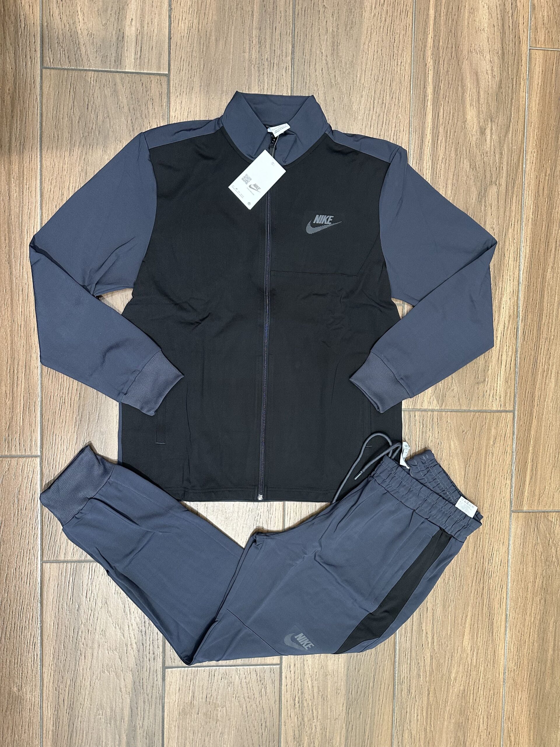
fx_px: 518
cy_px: 374
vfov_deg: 71.6
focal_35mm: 24
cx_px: 280
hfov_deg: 56.8
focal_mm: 6.86
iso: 320
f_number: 1.78
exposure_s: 1/50
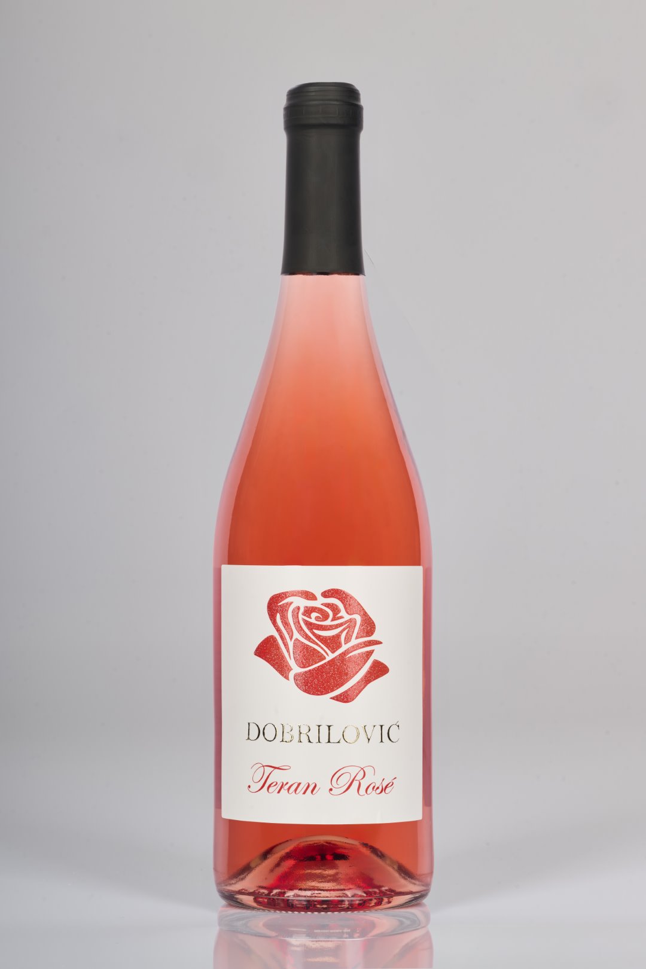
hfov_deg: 13.0
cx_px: 323
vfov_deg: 19.5
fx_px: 2826
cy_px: 484
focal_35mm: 105
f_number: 16
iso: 64
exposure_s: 1/160
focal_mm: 105
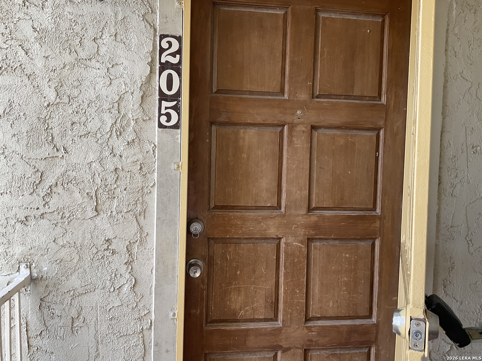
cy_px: 180
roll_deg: -0.9
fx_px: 404
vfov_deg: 48.2
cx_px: 241
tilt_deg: -1.6
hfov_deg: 61.7
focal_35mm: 29
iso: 40
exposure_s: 1/122
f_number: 1.8
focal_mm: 3
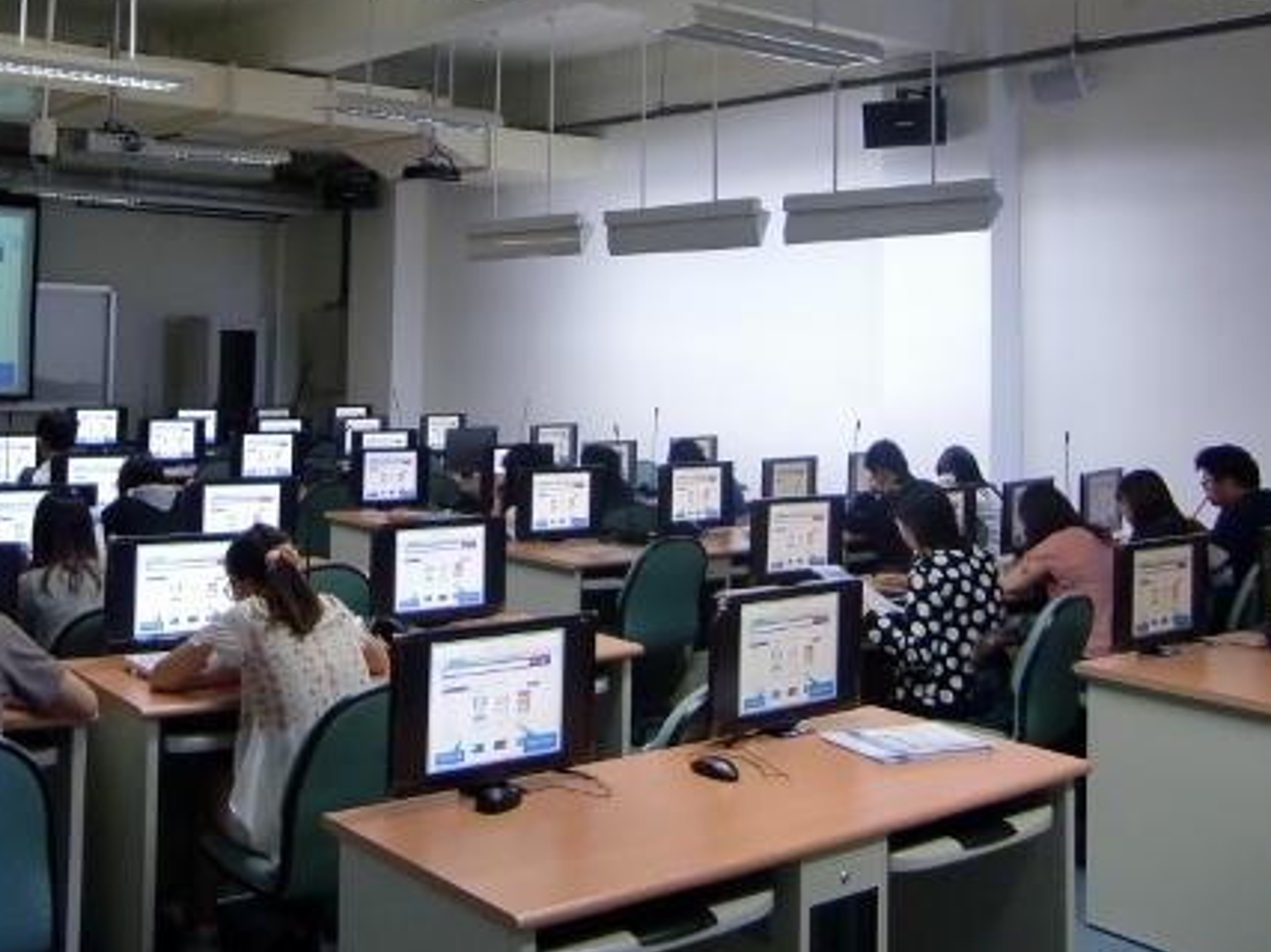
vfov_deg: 33.8
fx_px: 1542
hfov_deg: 43.7
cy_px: 265
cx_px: 360
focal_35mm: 42
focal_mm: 4.9
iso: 250
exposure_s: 1/60
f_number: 2.6
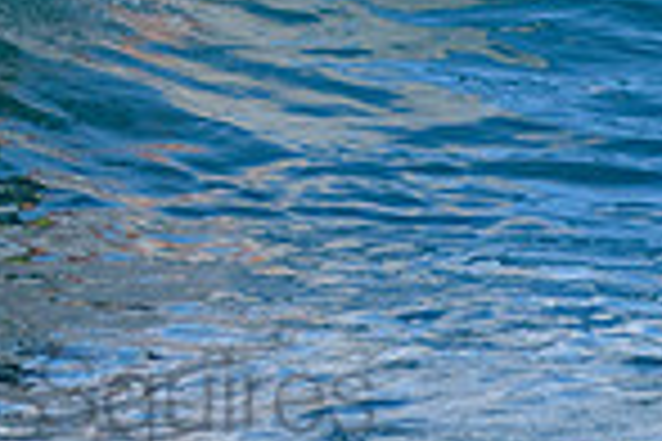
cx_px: 27
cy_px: -353
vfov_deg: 0.6
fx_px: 44534
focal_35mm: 2422
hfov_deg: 0.9
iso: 500
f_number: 5.6
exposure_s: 1/1250
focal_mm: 500
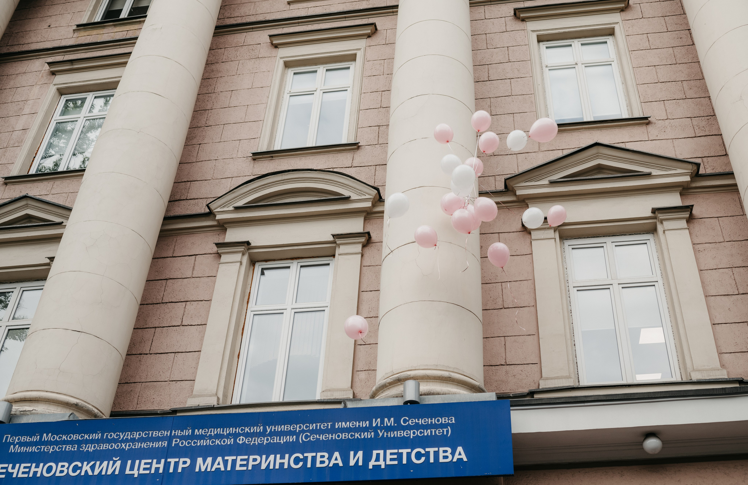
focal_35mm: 39
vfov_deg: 33.6
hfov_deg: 49.9
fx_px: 802
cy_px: 272
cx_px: 412
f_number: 4
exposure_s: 1/640
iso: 400
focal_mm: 35
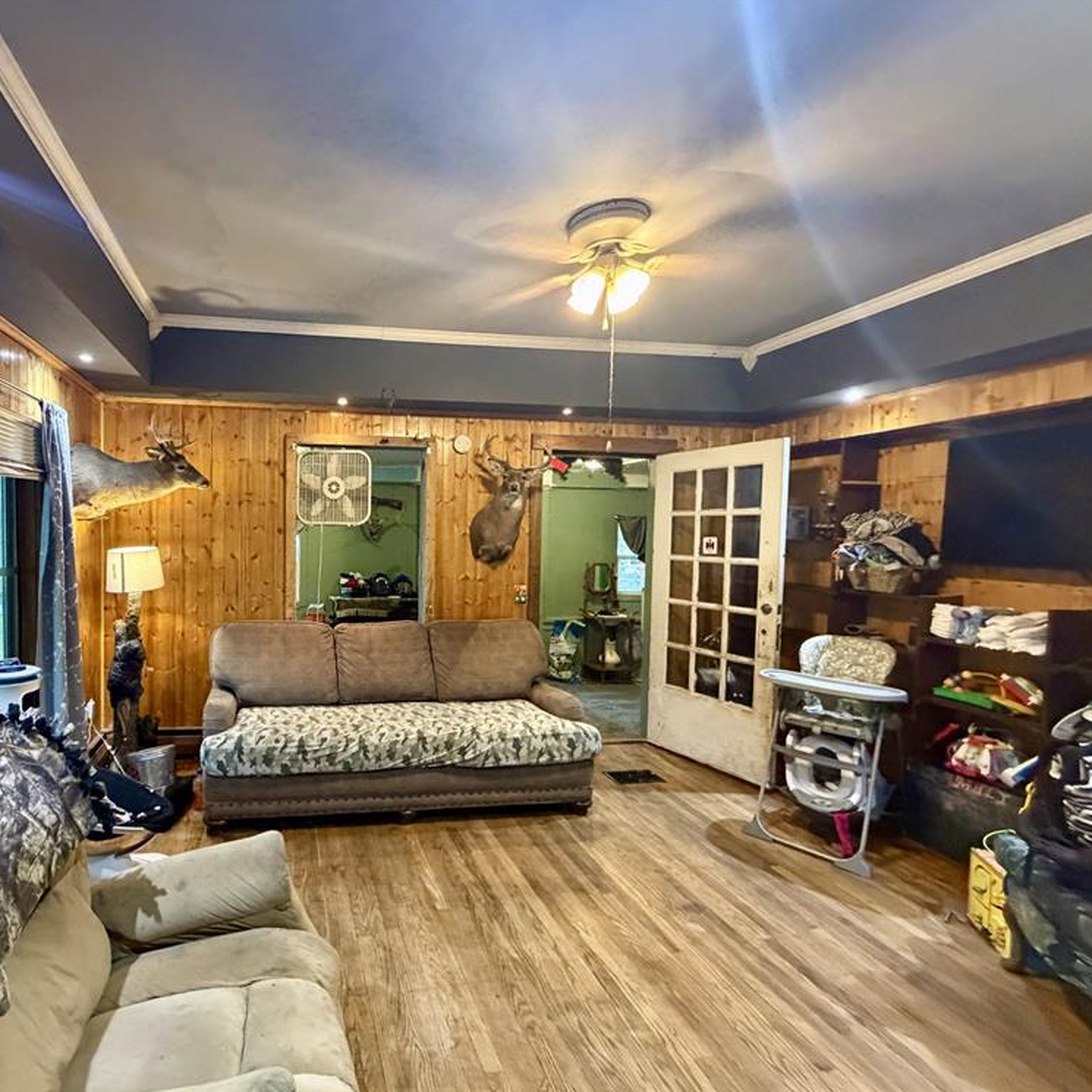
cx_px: 359
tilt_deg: -3.0
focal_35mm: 17
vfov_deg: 84.0
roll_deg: -0.3
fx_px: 607
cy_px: 558
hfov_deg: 81.0
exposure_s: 1/60
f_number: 2.2
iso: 800
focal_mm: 2.22
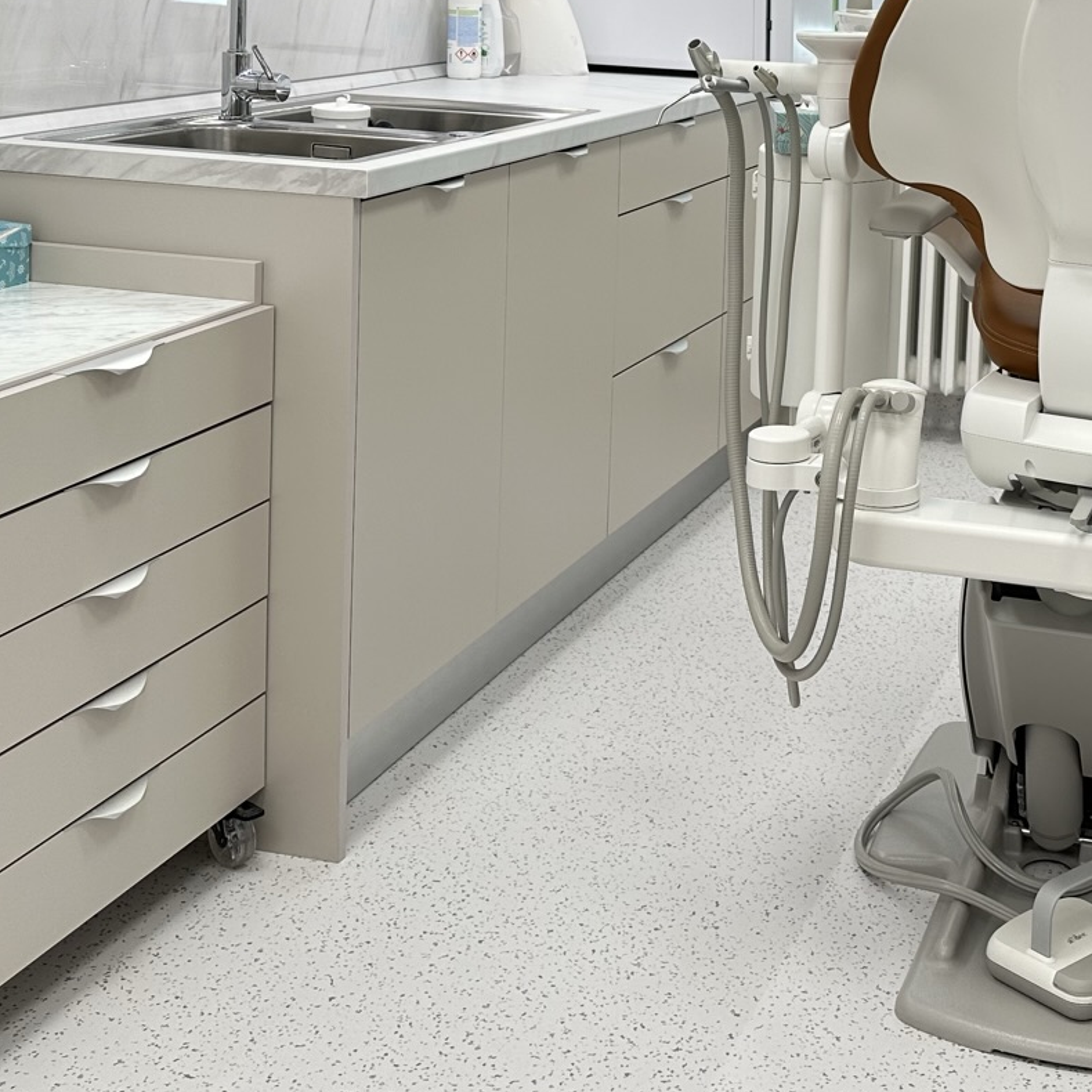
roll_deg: -2.4
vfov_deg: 29.8
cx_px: 882
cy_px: 113
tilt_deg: -6.2
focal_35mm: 55
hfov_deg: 30.3
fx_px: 1963
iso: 64
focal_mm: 6.86
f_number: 1.78
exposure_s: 1/100
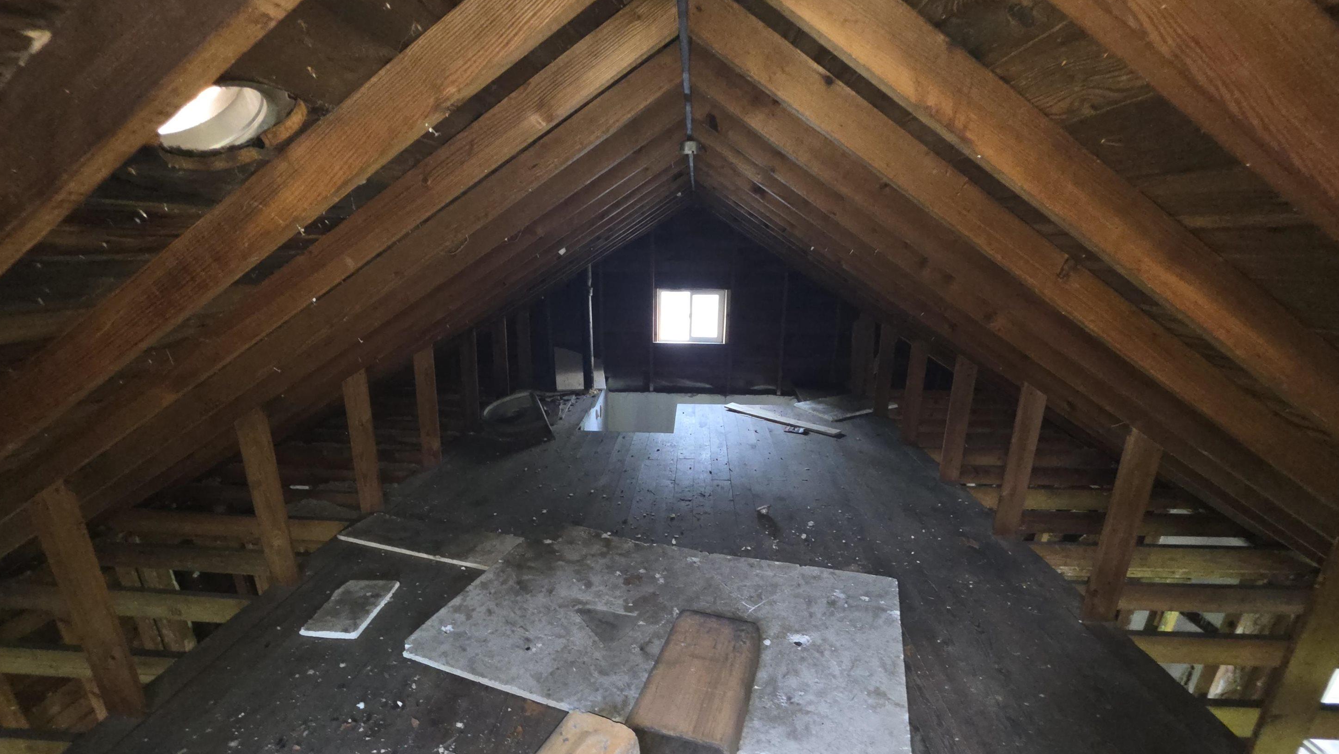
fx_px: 533
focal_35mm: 15
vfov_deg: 69.7
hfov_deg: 103.0
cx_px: 665
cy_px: 461
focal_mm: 2.2
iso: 400
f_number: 1.9
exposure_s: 1/25.6
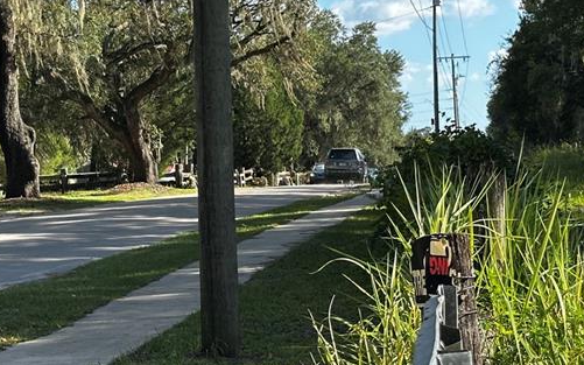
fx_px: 1655
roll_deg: +2.2
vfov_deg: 12.6
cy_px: 110
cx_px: 169
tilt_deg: +3.5
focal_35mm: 104
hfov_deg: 19.9
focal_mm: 6.86
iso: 64
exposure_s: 1/1475
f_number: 1.78
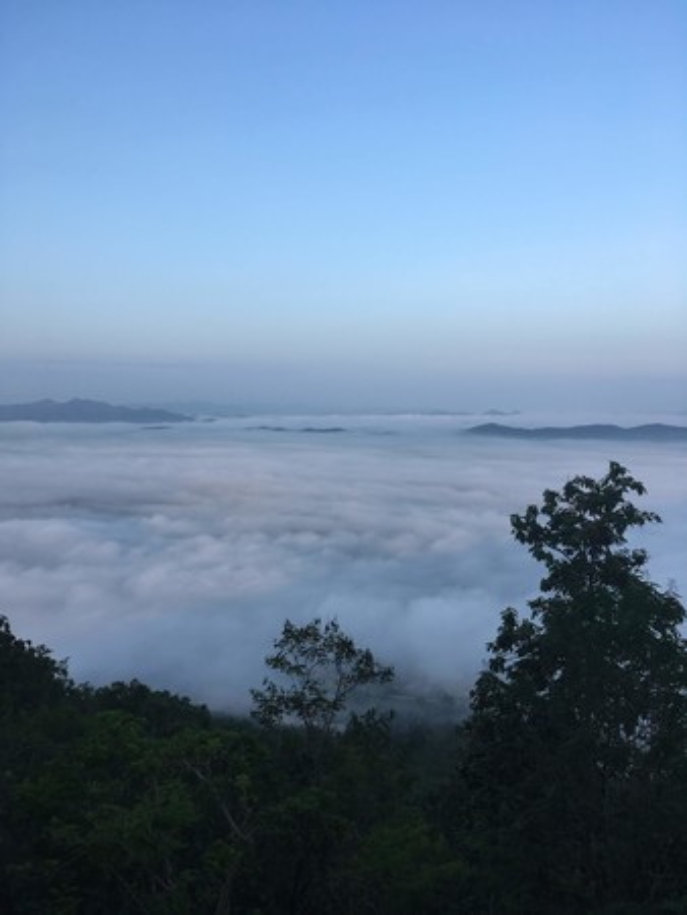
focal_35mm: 29
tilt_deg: -4.0
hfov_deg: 48.3
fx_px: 767
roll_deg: -0.8
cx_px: 344
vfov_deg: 61.6
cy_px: 458
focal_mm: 4.15
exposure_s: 1/430
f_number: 2.2
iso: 25
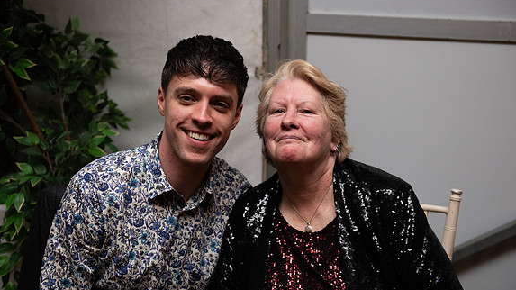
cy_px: 168
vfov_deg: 22.6
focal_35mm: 53
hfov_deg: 39.2
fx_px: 725
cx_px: 259
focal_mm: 50
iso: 800
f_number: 3.5
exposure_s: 1/160
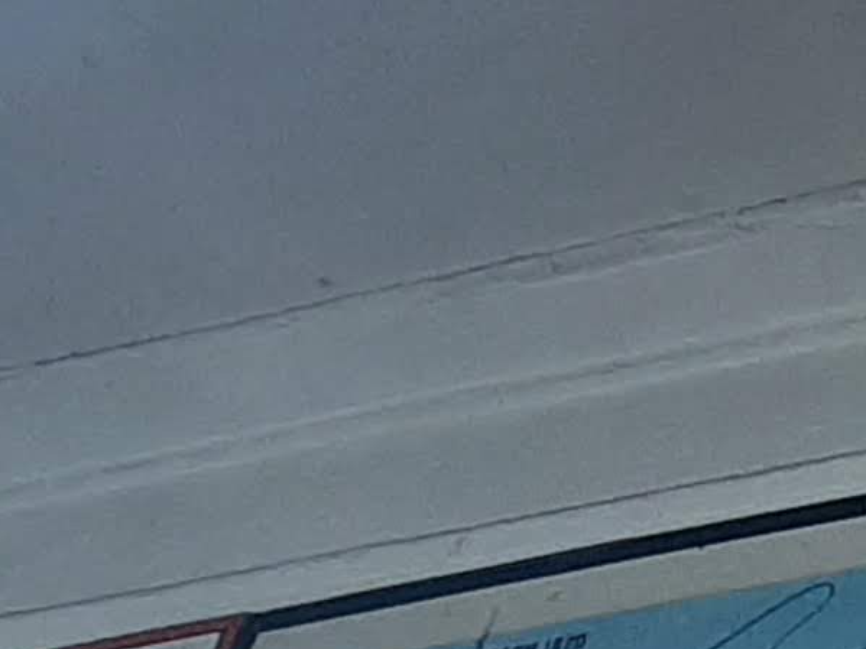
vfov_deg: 8.4
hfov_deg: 9.9
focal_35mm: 175
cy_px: 796
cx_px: 2093
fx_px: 4377
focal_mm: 3.93
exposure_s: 1/50
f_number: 1.7
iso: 100
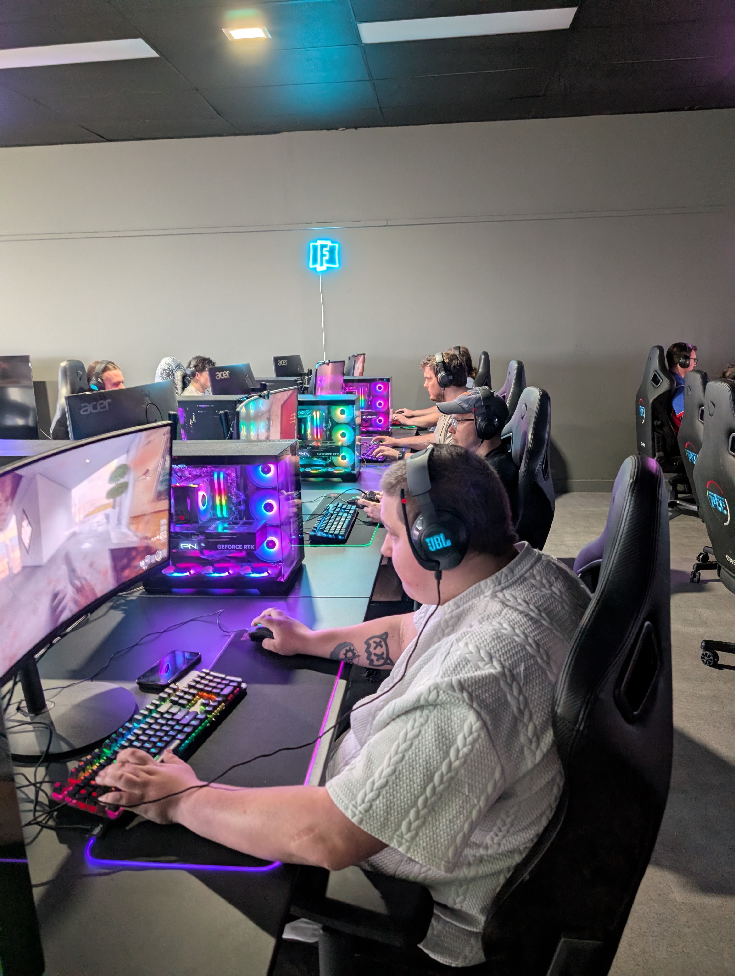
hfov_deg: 56.9
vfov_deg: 71.5
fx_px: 678
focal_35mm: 24
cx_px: 368
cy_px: 488
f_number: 1.68
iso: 93
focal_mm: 6.9
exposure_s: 1/100
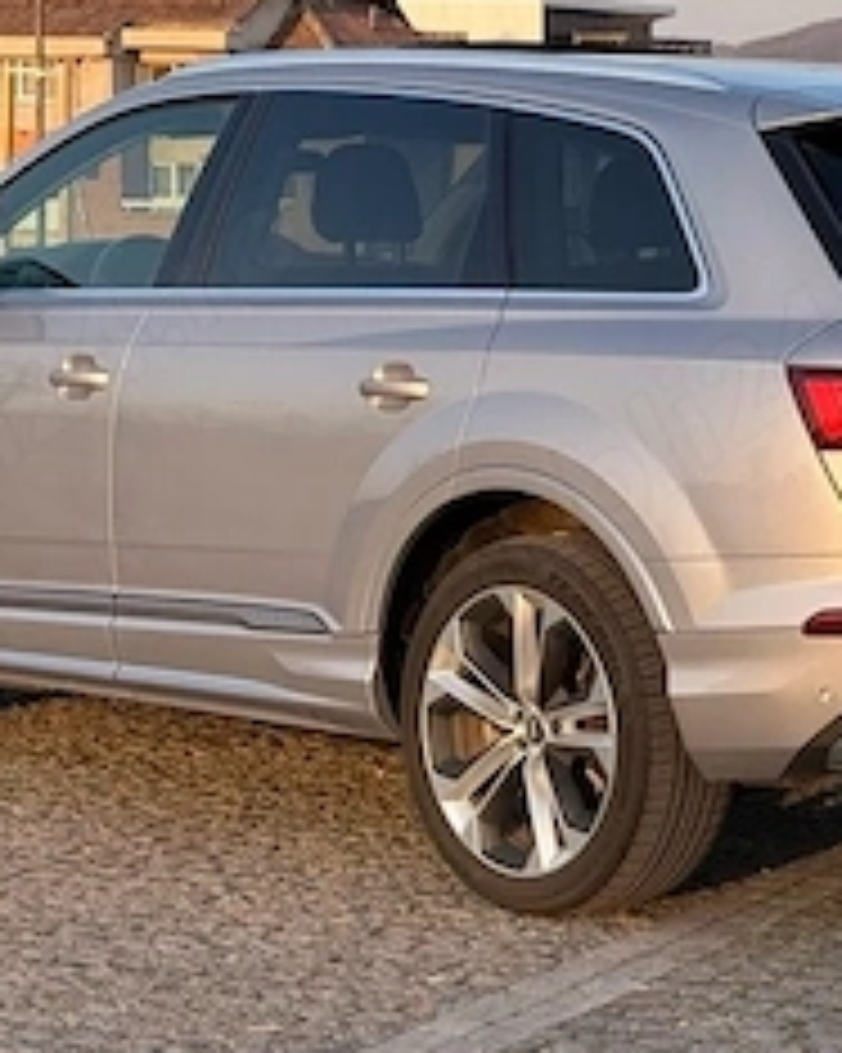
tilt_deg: -5.0
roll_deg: -0.6
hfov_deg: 12.7
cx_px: 887
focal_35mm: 120
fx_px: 3740
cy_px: 441
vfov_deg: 16.0
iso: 64
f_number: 1.78
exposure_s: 1/1285
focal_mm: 6.76
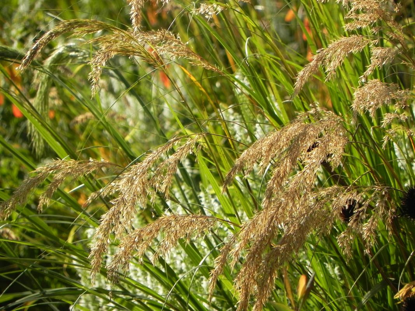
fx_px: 6593
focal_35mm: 550
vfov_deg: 2.7
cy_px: 156
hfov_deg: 3.6
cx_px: 208
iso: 160
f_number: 5
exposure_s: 1/800
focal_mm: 97.8
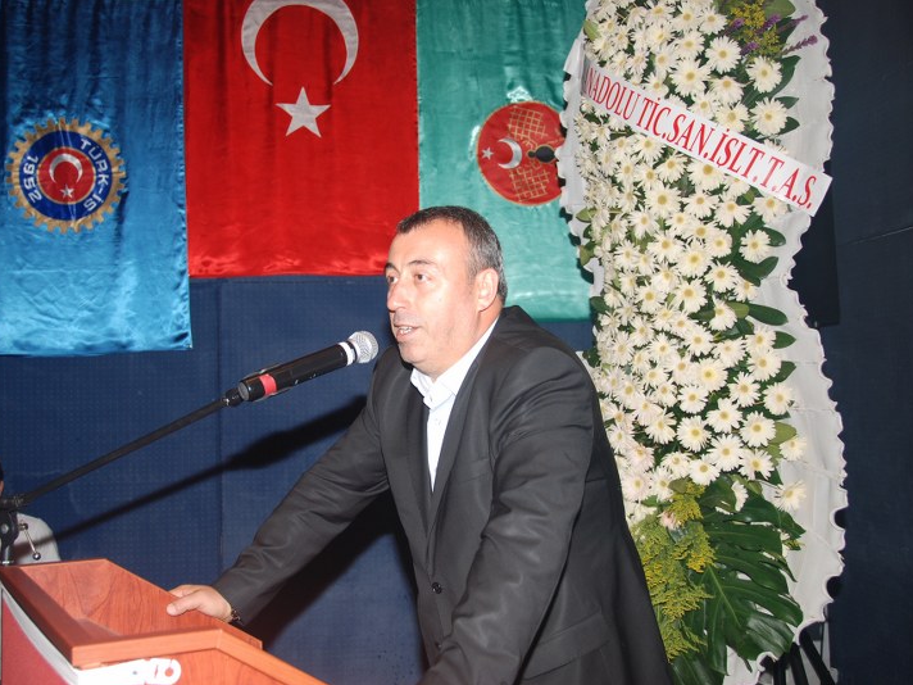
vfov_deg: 36.8
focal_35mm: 39
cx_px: 417
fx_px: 1029
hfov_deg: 47.8
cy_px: 343
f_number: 4
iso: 200
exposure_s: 1/60
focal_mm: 24
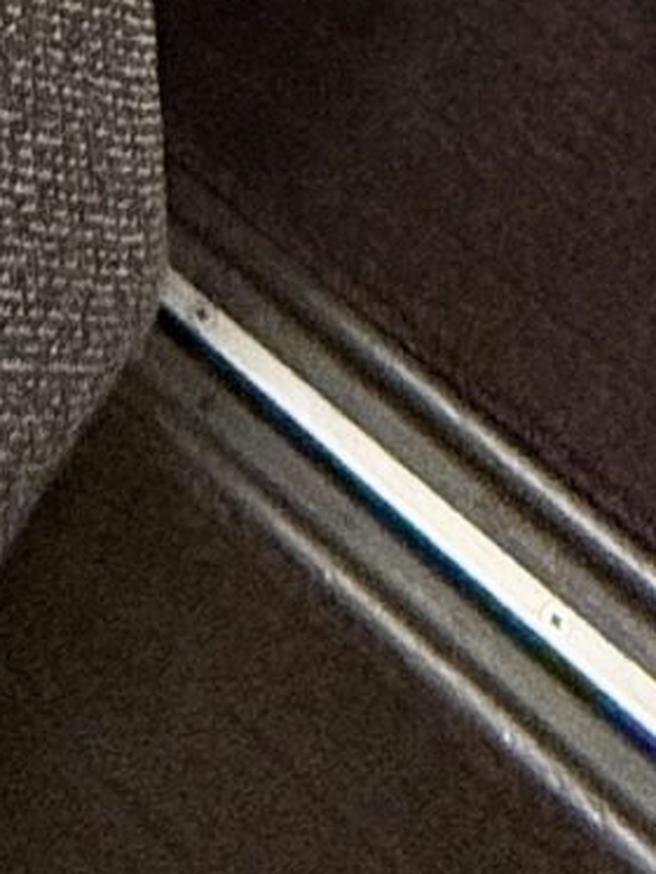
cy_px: -2003
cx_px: 141
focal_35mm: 96
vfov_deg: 10.3
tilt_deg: -9.8
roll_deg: -4.3
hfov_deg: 15.3
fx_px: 2424
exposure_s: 1/56
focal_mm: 2.22
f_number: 2.2
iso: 400
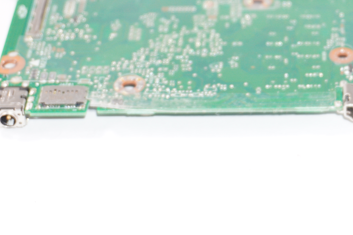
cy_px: 10
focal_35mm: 127
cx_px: 353
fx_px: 1246
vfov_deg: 10.7
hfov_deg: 15.8
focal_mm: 37
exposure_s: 1/100
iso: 320
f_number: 5.6
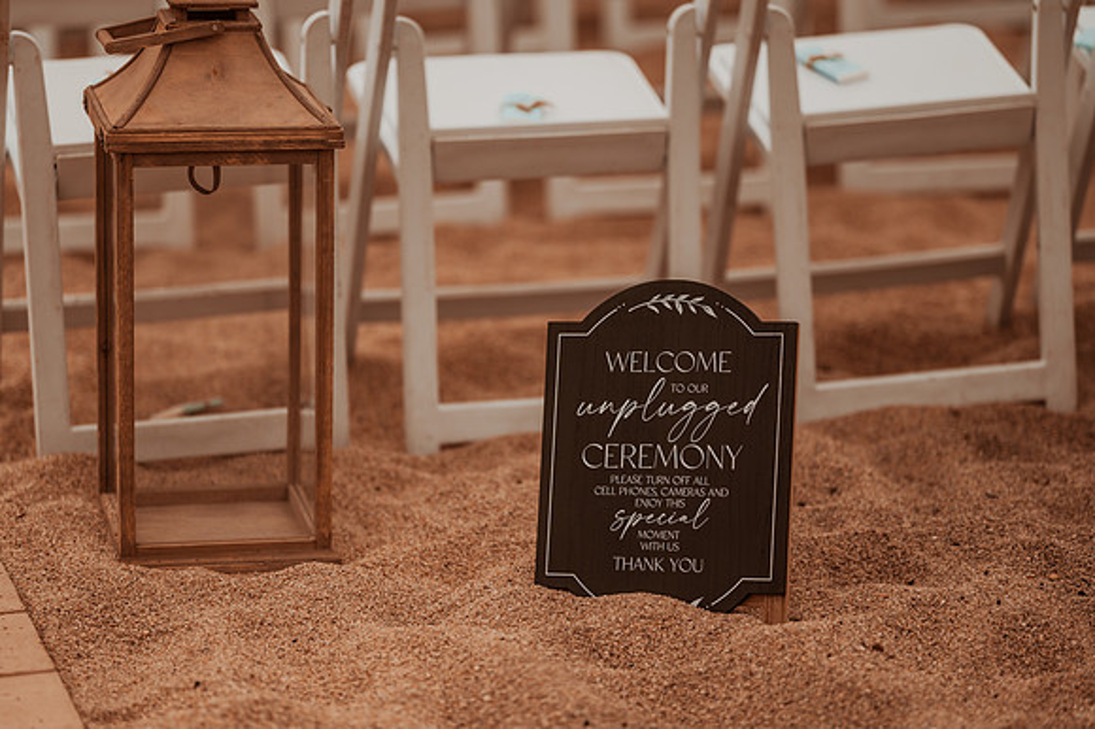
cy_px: 364
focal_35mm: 135
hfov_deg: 15.2
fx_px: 4104
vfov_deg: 10.1
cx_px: 548
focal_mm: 135
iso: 160
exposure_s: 1/1250
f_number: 1.8
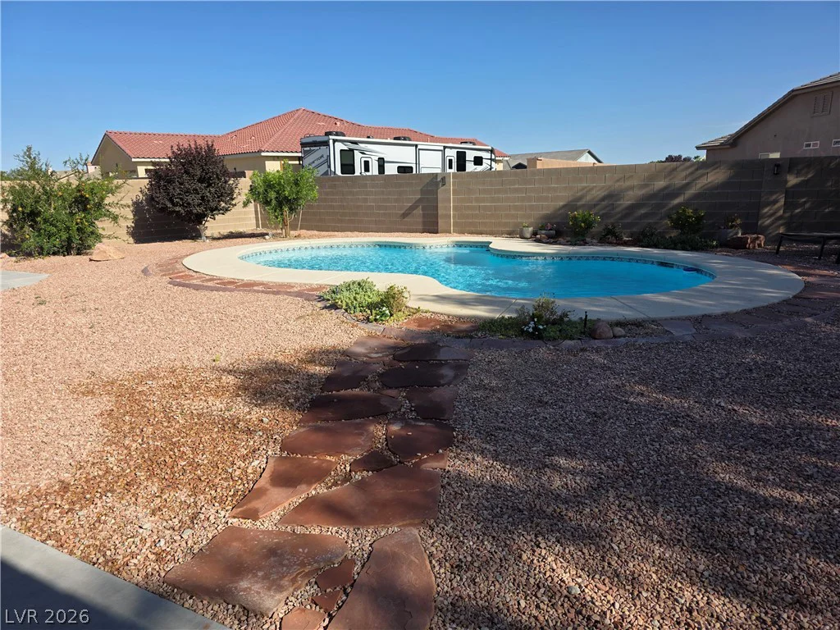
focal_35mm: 23
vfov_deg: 58.9
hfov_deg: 73.9
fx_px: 558
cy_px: 315
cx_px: 420
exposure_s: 1/6150
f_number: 1.7
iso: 80
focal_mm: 6.3
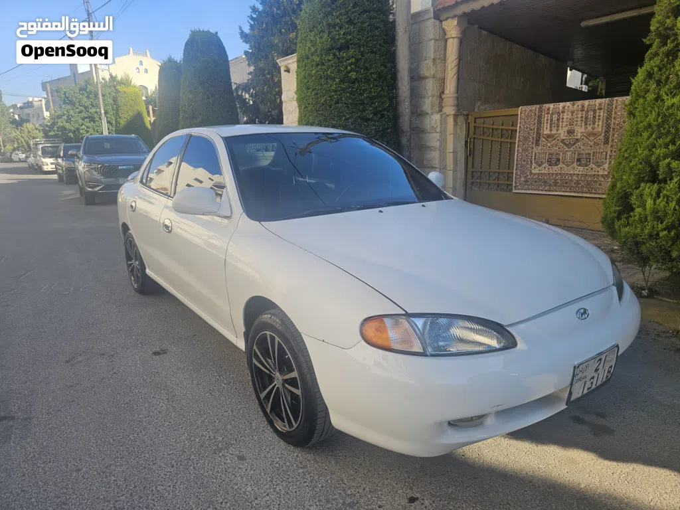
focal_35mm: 23
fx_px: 452
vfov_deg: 58.9
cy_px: 255
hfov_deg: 73.9
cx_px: 340
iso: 10
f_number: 1.7
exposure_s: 1/343
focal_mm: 6.3
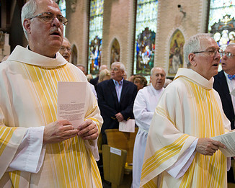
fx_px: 278
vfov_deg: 36.7
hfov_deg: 45.4
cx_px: 146
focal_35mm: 40
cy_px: 133
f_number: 2.8
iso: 2000
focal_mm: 24
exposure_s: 1/320
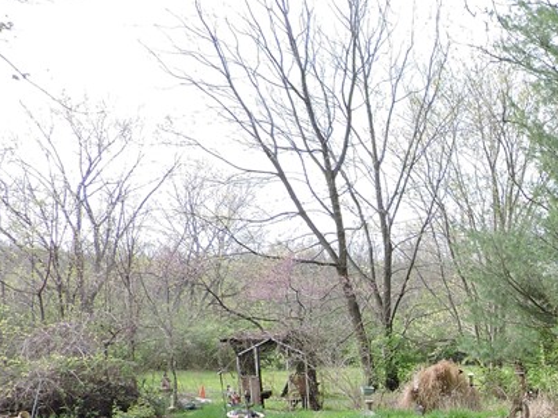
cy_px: 415
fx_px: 983
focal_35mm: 61
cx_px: 692
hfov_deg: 27.4
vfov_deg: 23.1
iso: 100
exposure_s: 1/320
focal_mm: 4.3
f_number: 3
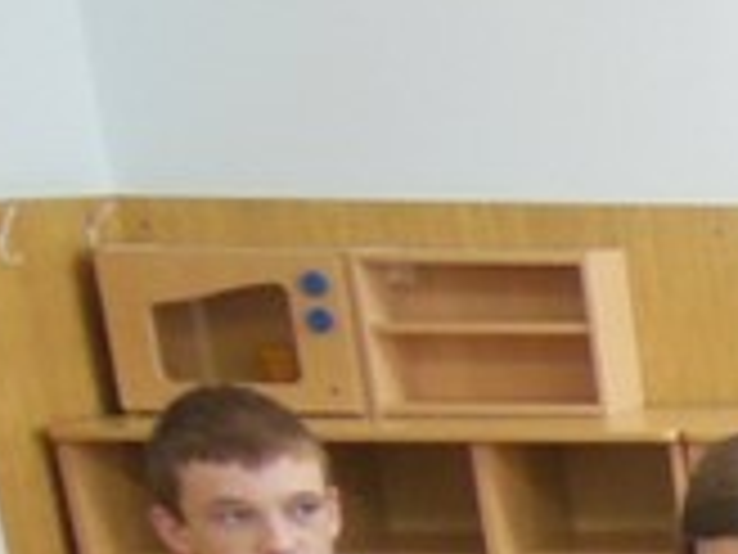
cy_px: 1045
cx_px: 1737
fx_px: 2601
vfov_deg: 11.2
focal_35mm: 122
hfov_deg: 12.7
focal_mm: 4.5
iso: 400
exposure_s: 1/20
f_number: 3.5
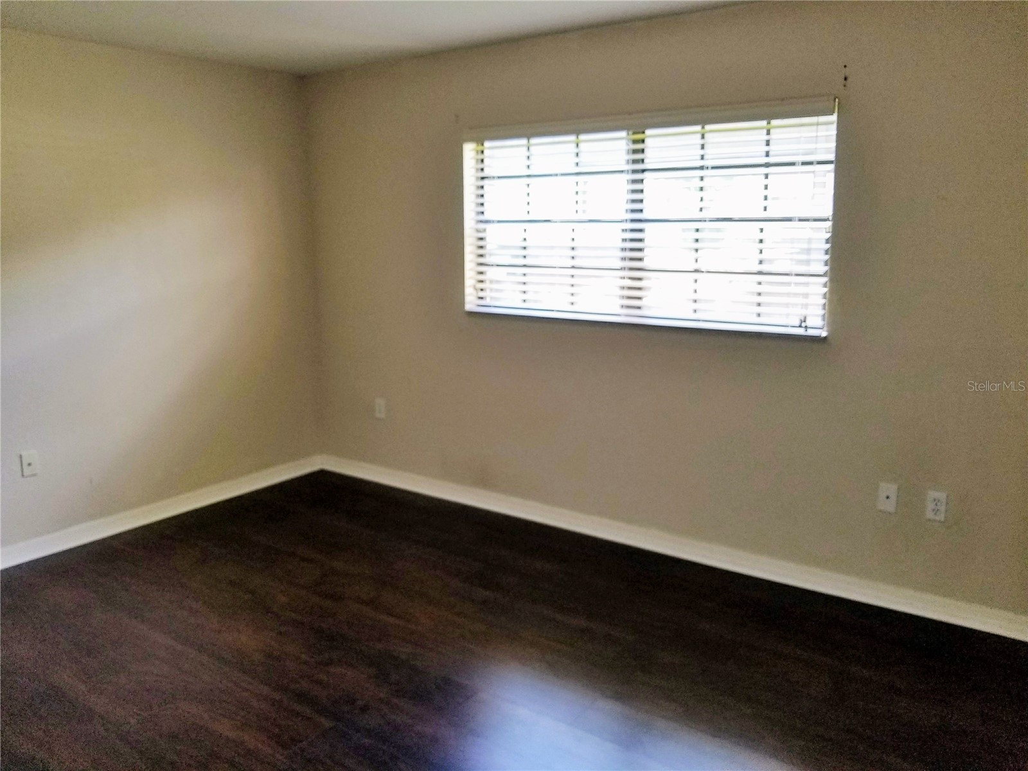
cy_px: 386
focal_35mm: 26
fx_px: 772
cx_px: 514
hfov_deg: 67.3
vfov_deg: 53.1
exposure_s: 1/120
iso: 100
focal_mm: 4.25
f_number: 1.7
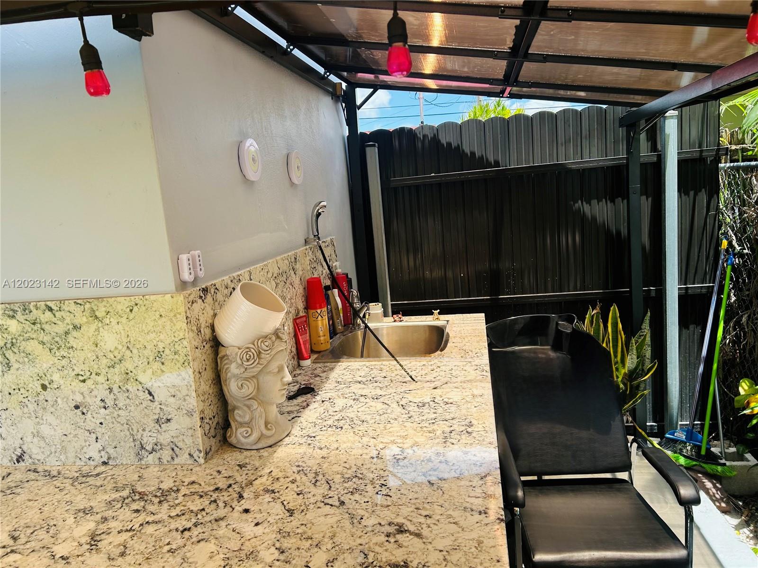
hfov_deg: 67.3
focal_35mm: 26
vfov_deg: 53.1
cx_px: 379
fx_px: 569
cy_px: 284
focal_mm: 5.7
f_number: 1.5
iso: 50
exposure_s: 1/1009
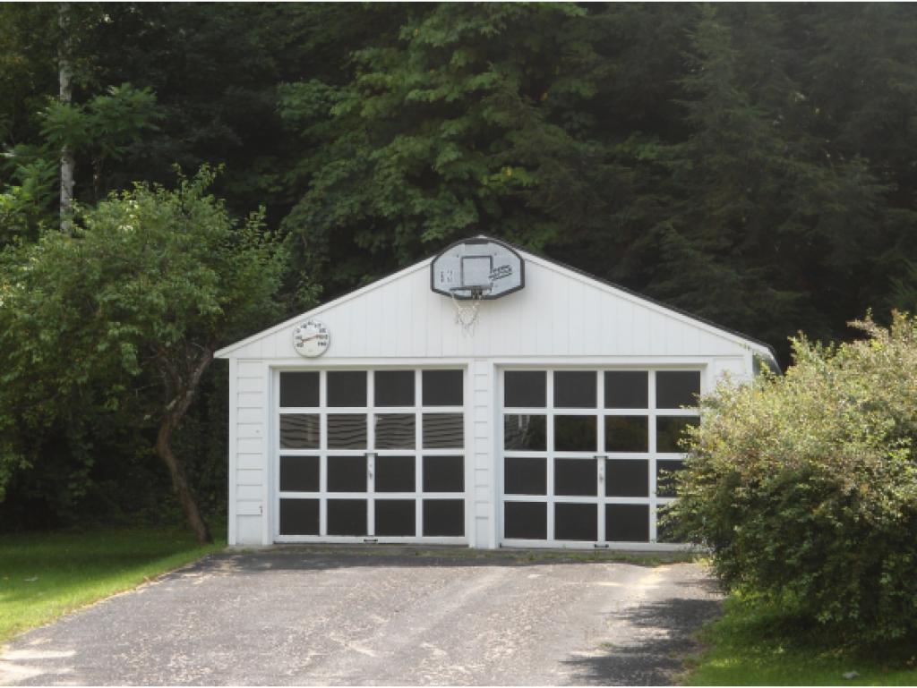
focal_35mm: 63
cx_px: 458
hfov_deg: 30.7
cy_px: 344
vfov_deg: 23.3
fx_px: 1670
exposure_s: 1/250
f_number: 4.2
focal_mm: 11.2
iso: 80
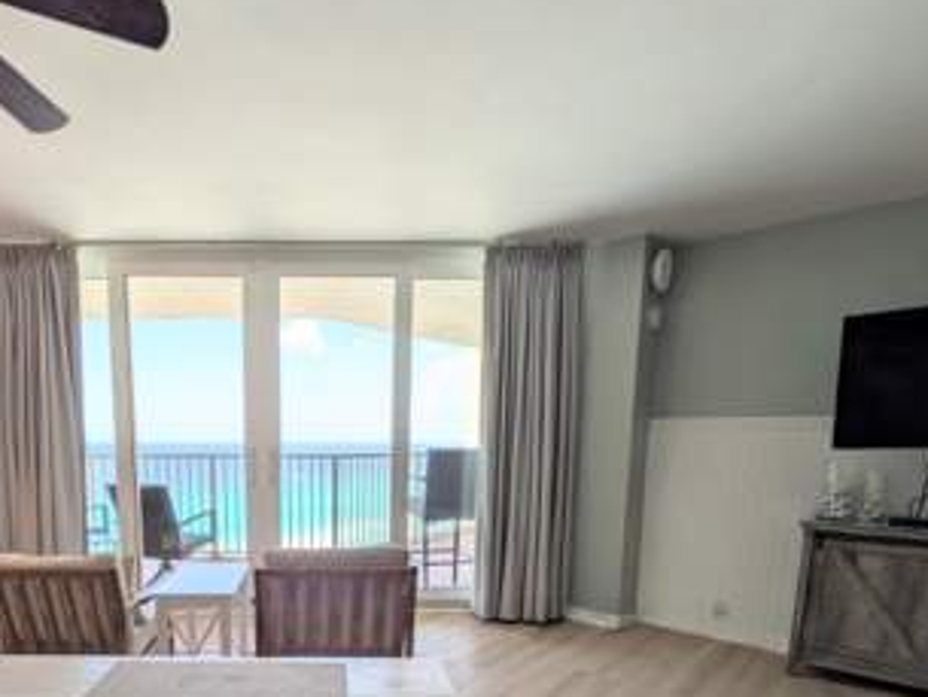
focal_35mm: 22
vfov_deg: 57.7
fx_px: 590
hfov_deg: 74.6
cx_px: 329
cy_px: 530
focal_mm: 1.83
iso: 42
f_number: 2.2
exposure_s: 1/210
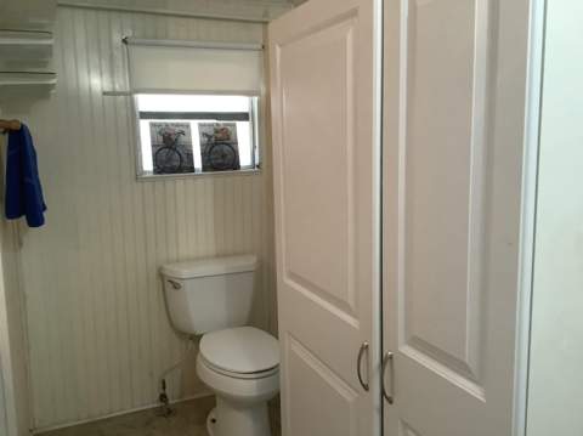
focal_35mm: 31
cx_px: 292
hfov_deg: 58.4
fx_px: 522
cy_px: 218
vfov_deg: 45.4
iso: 250
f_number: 2.4
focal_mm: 3.3
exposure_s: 1/60
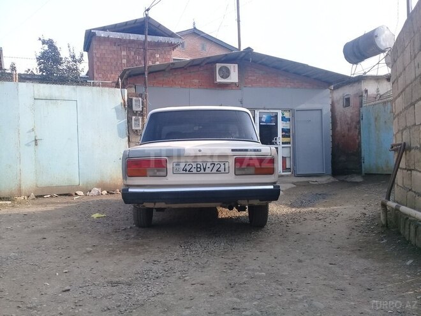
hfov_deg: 58.4
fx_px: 377
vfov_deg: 45.4
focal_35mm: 31
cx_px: 210
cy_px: 158
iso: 50
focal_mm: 3.3
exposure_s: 1/456
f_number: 2.2
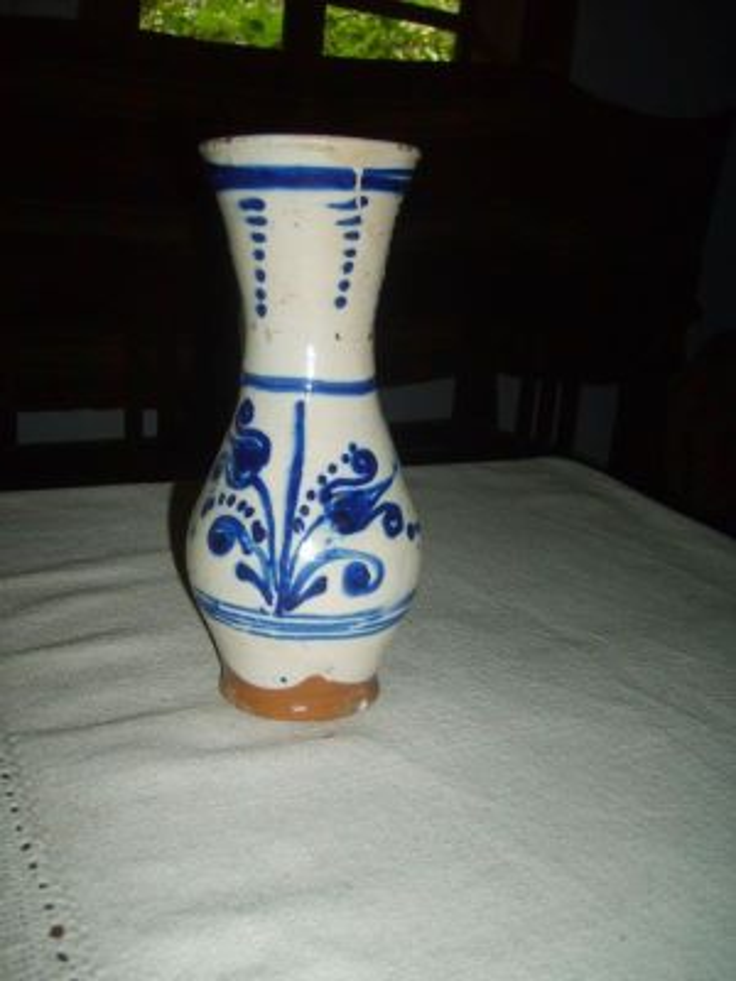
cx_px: 368
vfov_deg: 52.6
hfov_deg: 40.7
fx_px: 992
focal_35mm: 35
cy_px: 490
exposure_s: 1/45
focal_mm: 5.8
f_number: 2.8
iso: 100
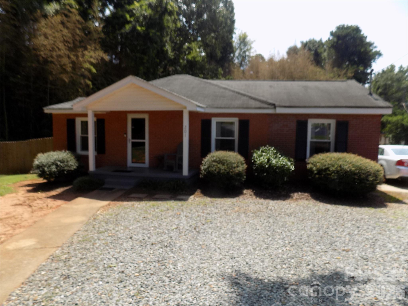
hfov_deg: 73.9
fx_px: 271
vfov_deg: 58.9
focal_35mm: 23
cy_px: 153
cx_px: 204
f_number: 3.1
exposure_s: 1/640
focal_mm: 4
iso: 80
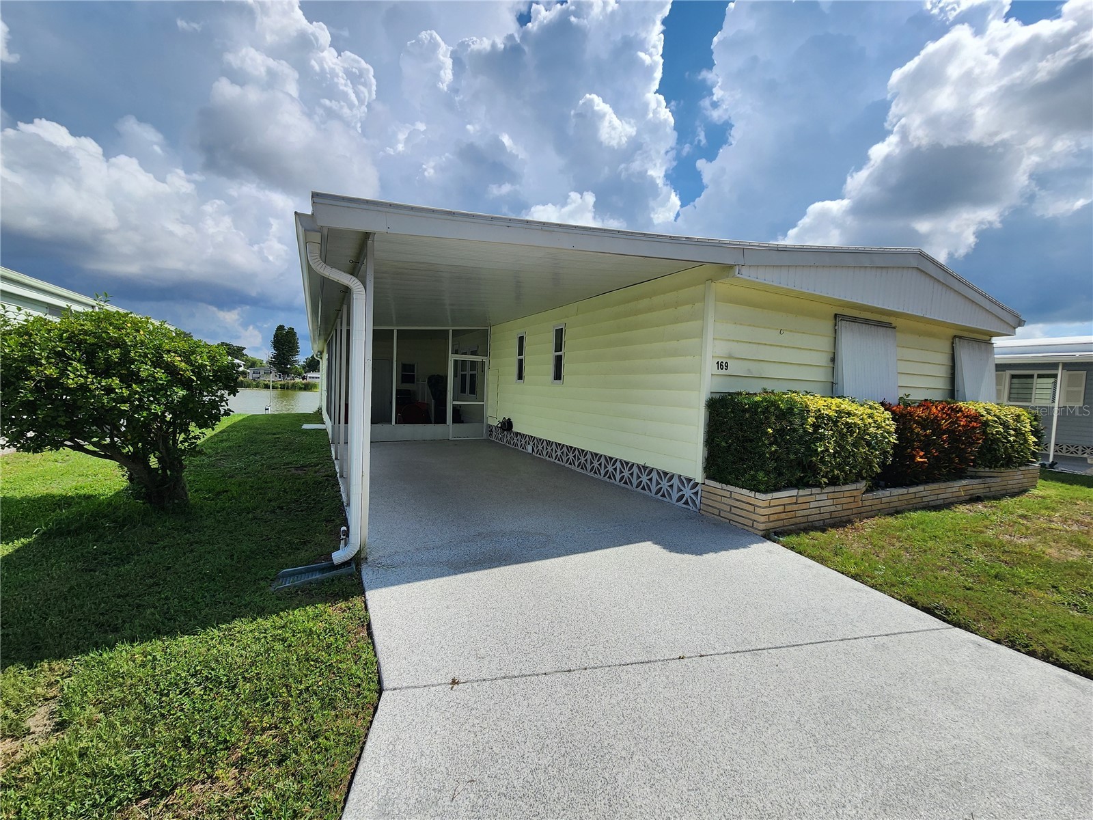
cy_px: 410
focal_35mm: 13
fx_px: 410
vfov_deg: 89.9
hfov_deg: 106.2
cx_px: 546
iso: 50
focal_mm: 2.2
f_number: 2.2
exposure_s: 1/3436
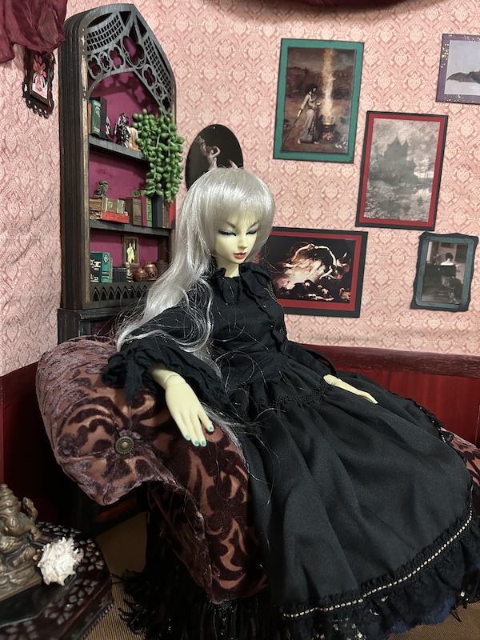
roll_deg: -3.2
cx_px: 240
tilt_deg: -8.7
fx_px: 481
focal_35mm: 26
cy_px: 320
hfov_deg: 53.1
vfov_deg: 67.3
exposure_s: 1/41
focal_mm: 5.7
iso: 500
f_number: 1.5
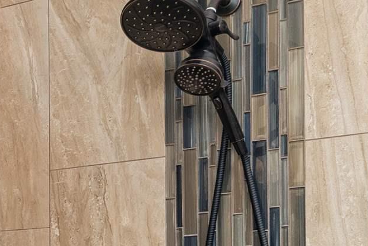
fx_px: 1064
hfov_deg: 15.9
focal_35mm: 104
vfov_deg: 12.7
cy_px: 323
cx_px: -338
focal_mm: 21
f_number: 9
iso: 640
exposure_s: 1/1.67
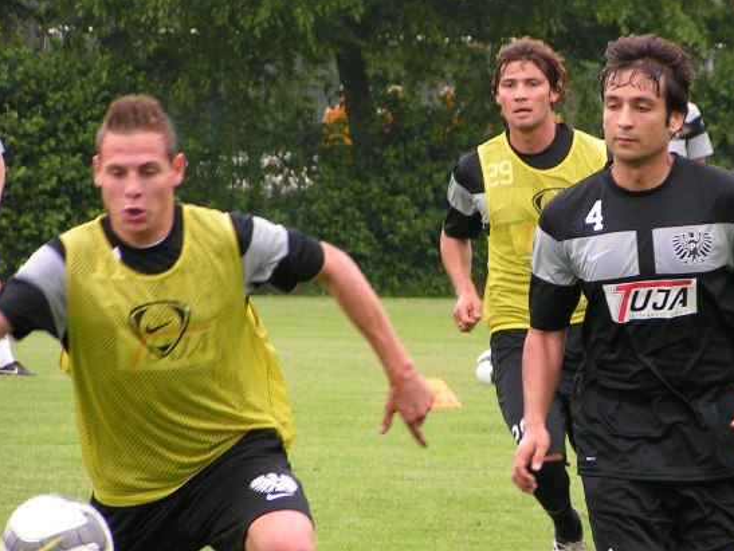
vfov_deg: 4.1
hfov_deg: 5.5
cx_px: 533
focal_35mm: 361
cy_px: 290
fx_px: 7660
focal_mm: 37.8
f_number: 3.5
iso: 100
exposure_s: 1/250
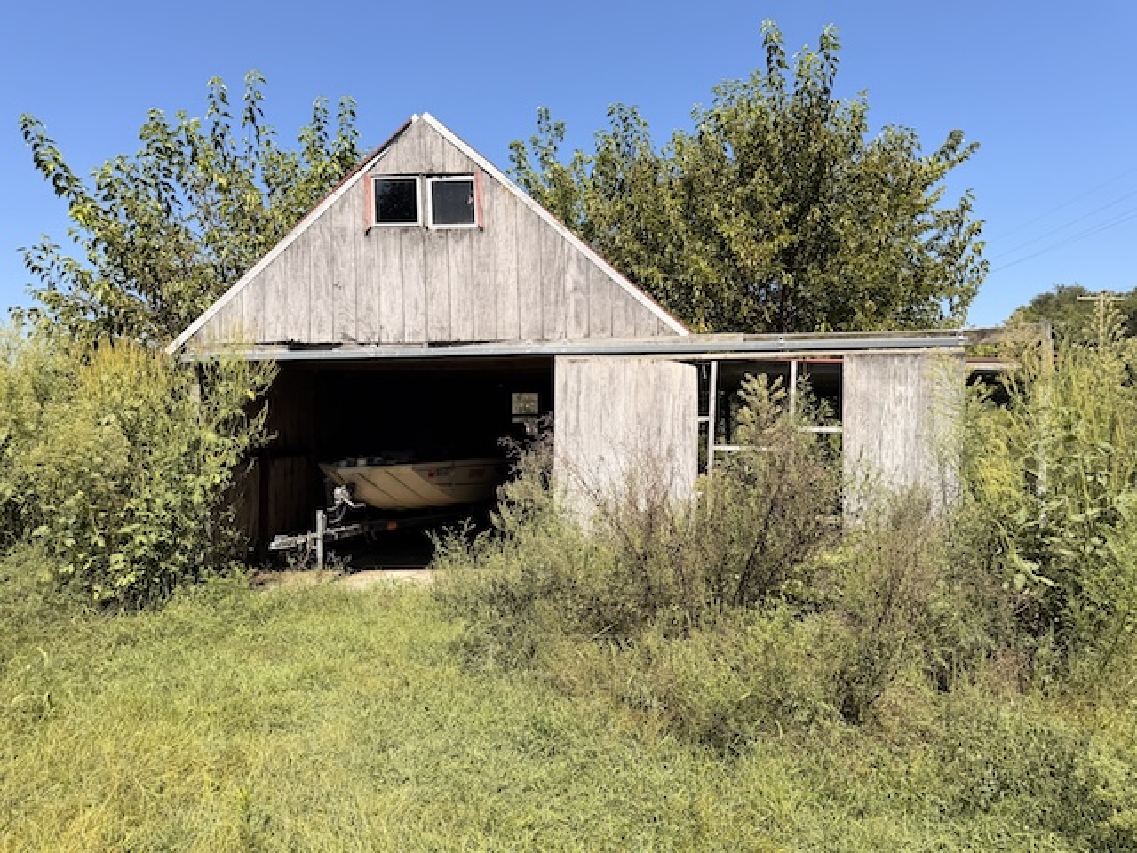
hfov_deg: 71.6
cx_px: 568
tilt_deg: -1.6
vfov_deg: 56.8
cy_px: 426
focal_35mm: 24
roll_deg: +0.6
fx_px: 788
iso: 80
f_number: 1.78
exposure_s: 1/3425
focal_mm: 6.76
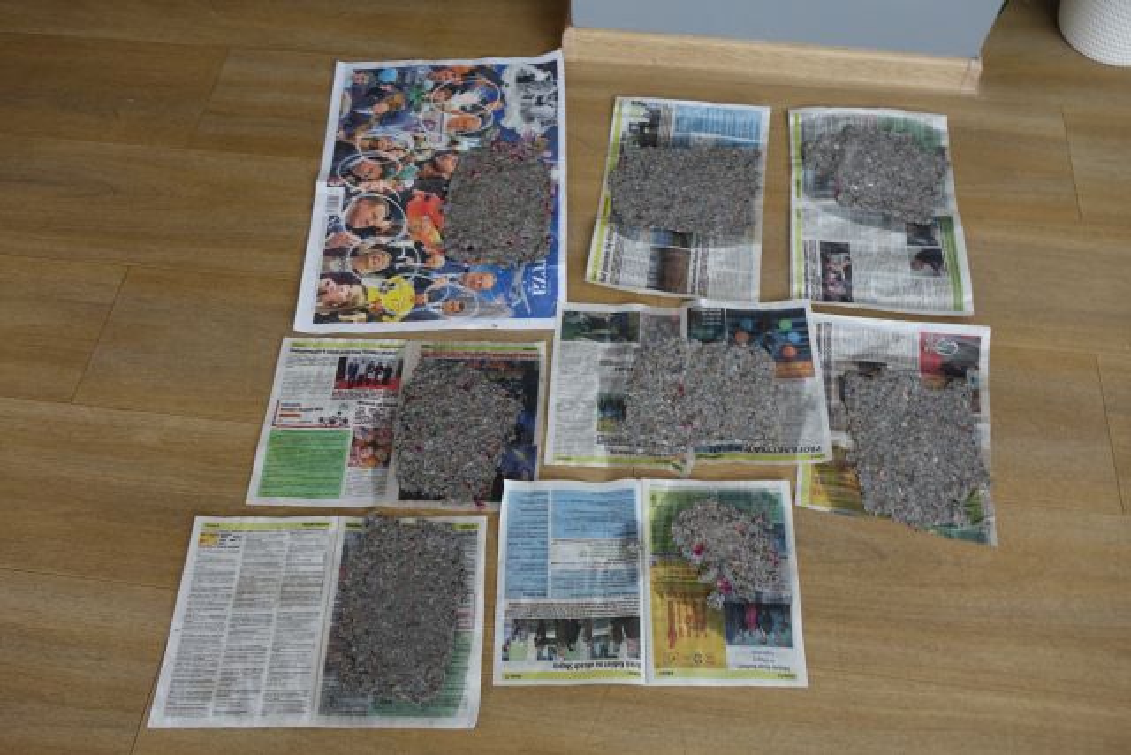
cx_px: 566
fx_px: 848
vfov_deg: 48.0
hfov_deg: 67.4
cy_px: 378
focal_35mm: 27
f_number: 2.8
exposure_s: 1/30
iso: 200
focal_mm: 9.87
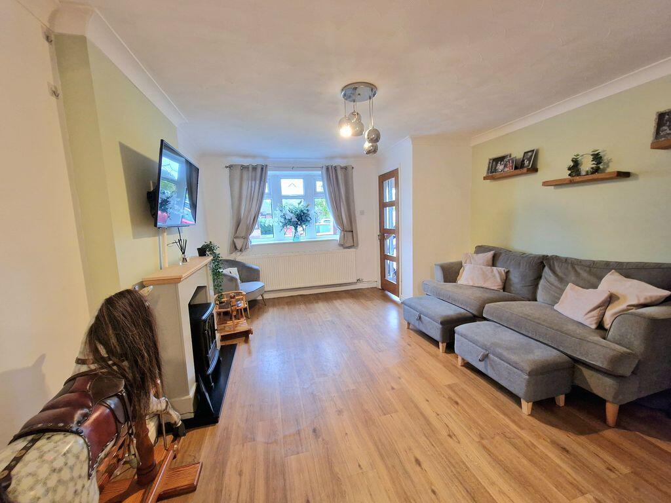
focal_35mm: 13
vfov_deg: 89.9
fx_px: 252
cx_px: 336
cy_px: 252
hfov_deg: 106.2
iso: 320
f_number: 2.2
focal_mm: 2.2
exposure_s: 1/50
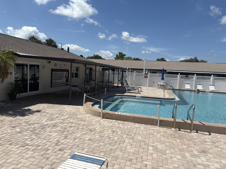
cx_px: 113
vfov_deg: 53.1
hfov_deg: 67.3
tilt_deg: -4.6
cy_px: 84
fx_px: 170
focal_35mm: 26
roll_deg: -1.5
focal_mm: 5.96
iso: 50
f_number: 1.6
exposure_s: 1/6329
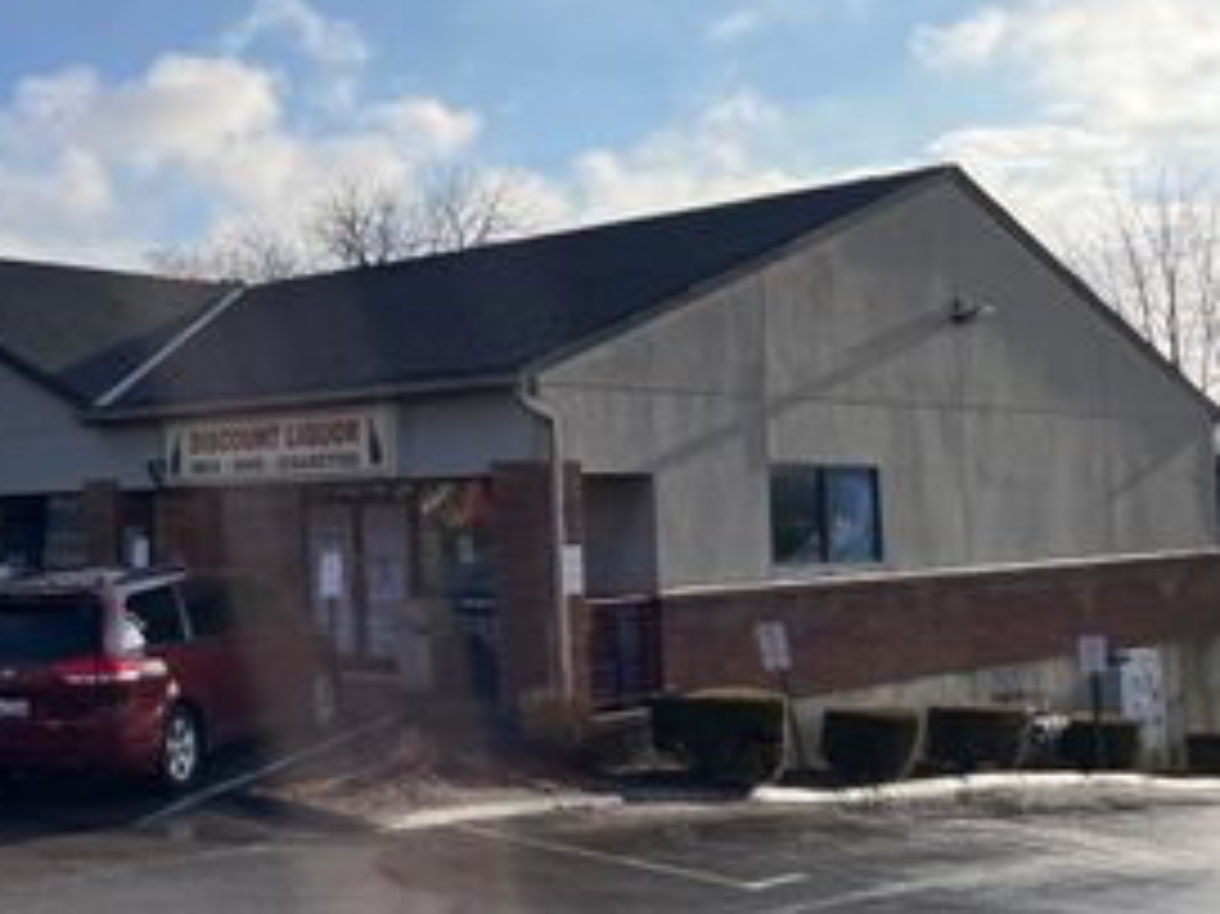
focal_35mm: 48
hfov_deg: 38.1
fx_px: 1691
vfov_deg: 30.2
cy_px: 434
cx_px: 230
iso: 32
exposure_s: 1/4831
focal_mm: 4.2
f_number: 1.6
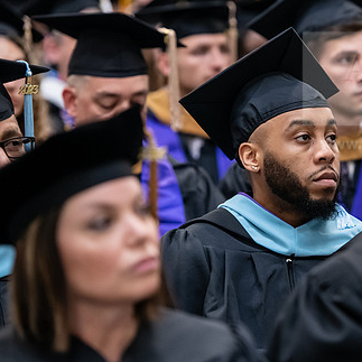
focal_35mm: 214
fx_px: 2532
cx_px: 269
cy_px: 168
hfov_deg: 8.2
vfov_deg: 8.2
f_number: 3.2
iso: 2500
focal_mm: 140
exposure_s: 1/200
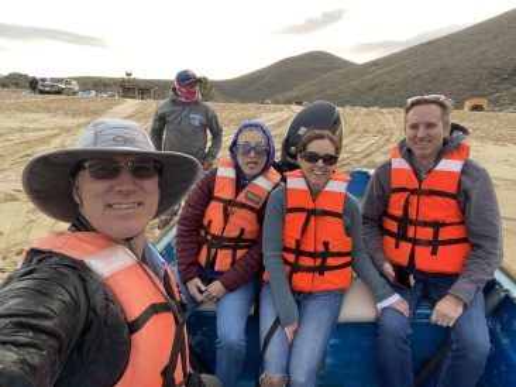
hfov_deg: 74.0
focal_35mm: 23
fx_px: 343
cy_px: 194
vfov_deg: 58.8
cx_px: 258
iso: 64
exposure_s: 1/122
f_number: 2.2
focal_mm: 2.71
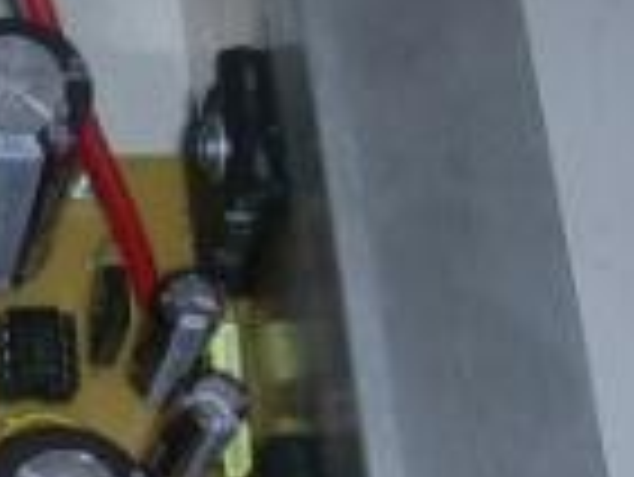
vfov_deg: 10.3
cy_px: 450
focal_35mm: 143
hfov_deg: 13.1
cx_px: -279
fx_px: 2621
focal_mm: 6.7
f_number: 2.9
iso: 70
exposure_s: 1/64
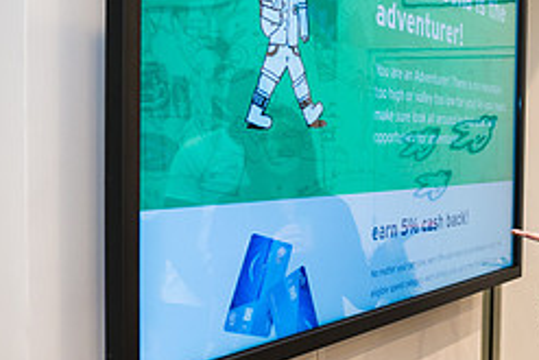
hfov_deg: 31.6
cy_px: 192
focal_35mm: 61
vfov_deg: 22.3
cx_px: 467
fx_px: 914
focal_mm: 26
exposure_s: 1/200
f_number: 3.2
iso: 1600
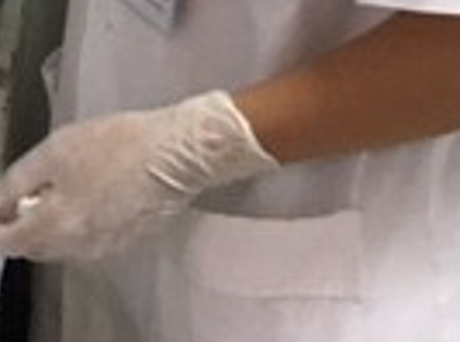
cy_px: -335
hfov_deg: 13.5
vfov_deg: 9.8
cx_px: -187
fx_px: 1855
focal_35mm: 140
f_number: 2.2
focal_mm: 4.15
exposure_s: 1/33
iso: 125
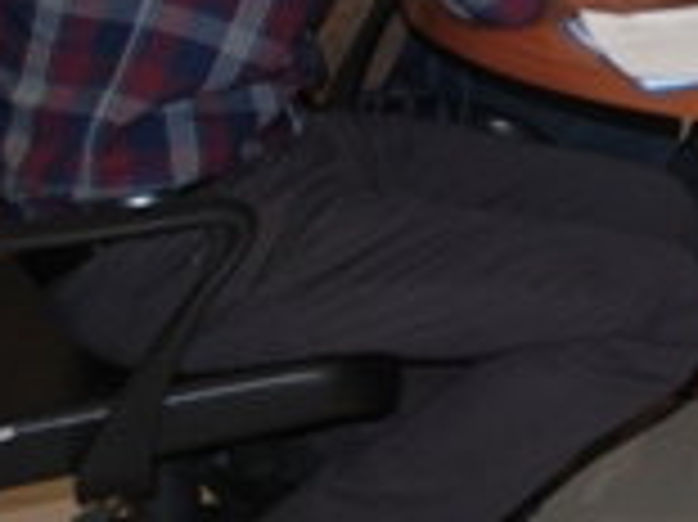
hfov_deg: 12.4
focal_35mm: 143
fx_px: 2881
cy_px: 153
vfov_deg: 10.3
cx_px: 1315
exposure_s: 1/60
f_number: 3.8
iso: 200
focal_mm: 24
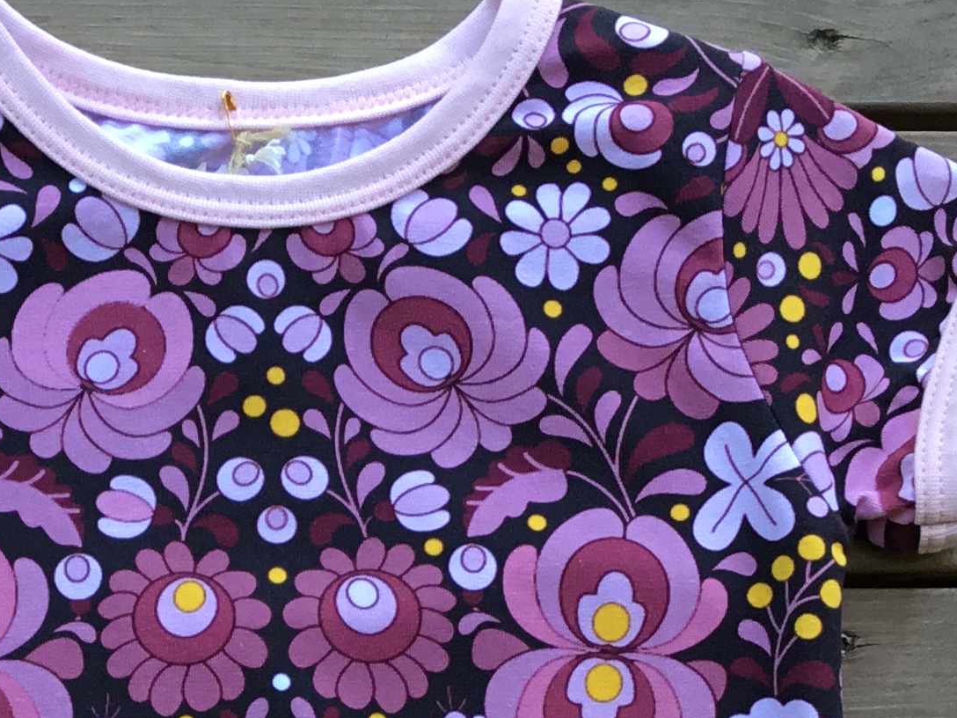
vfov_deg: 15.3
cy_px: 891
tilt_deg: -83.7
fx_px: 2571
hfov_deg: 20.8
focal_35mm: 93
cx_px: 161
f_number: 2.4
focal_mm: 3.3
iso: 40
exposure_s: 1/100
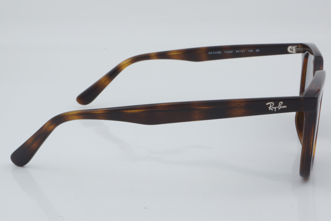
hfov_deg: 27.0
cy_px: 110
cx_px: 166
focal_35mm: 75
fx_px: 690
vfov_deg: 18.2
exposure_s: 1/4
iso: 100
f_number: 29
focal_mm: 50
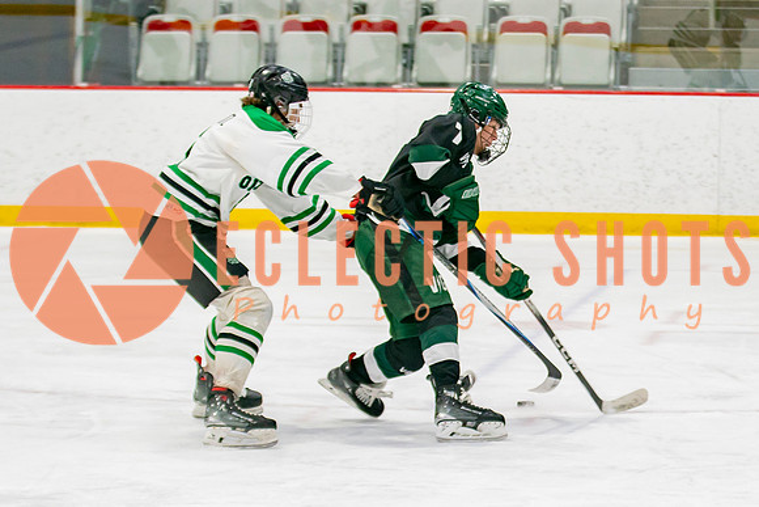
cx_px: 554
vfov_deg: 7.5
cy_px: 254
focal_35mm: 183
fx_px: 3856
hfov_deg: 11.2
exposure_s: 1/640
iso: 800
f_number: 3.2
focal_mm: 70
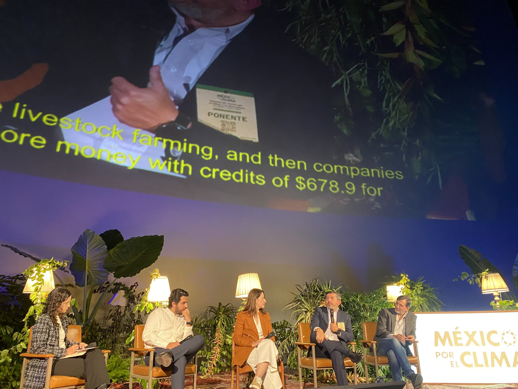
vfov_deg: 53.1
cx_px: 259
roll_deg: +0.0
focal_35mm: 26
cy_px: 194
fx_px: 389
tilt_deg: +17.9
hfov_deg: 67.3
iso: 500
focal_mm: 4.25
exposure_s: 1/31
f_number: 1.8
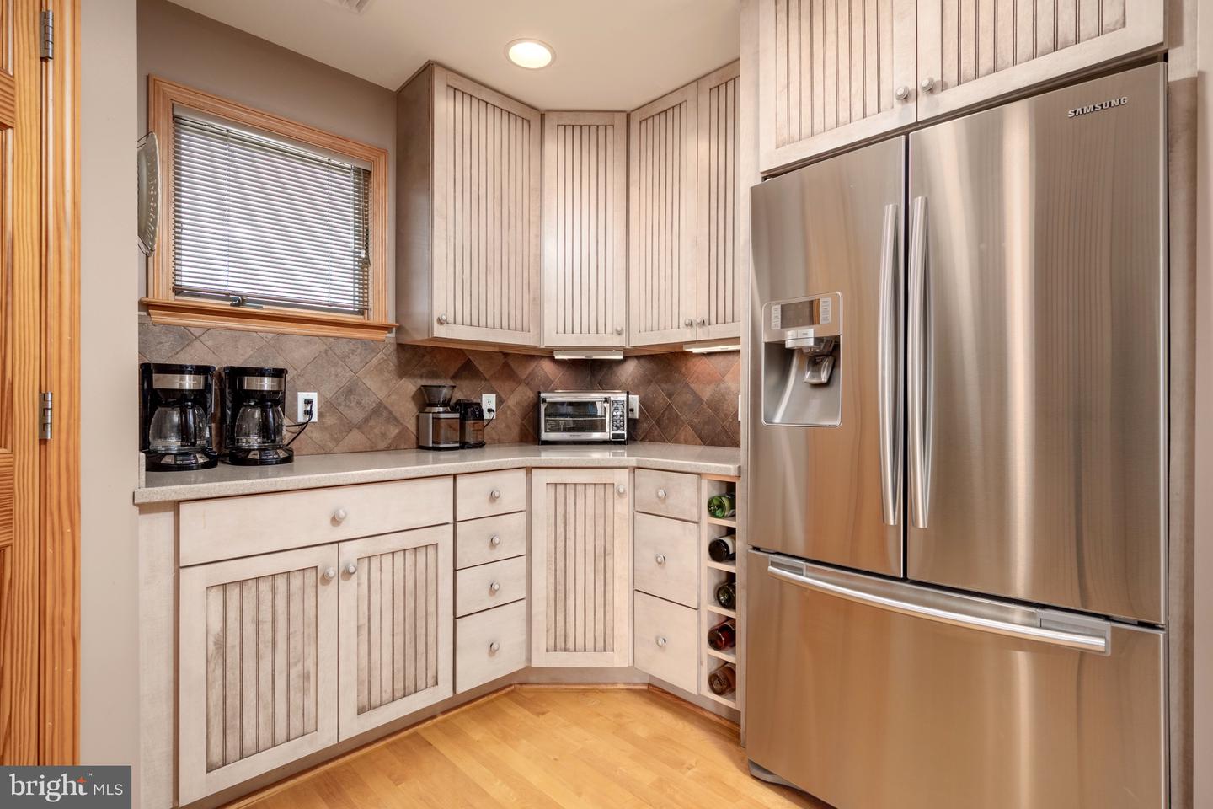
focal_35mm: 16
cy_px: 404
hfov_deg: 95.0
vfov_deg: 72.1
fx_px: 556
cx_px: 606
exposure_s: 1/3
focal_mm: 16.5
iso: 160
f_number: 7.1
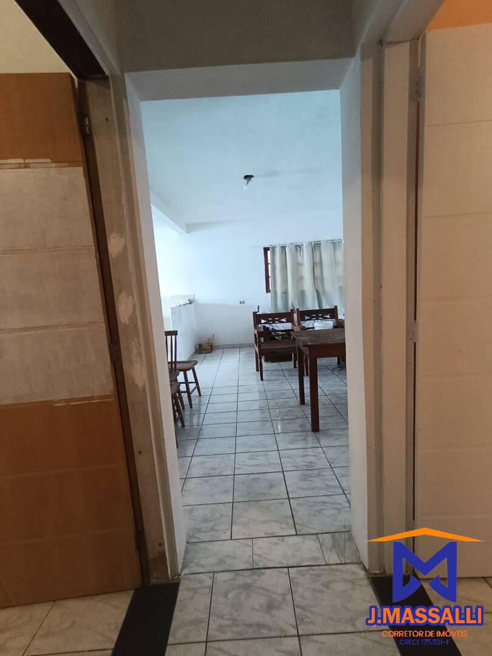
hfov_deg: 81.7
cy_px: 328
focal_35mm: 15
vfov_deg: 98.2
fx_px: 284
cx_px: 246
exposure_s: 1/30
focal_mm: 1.65
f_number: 2.2
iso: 370
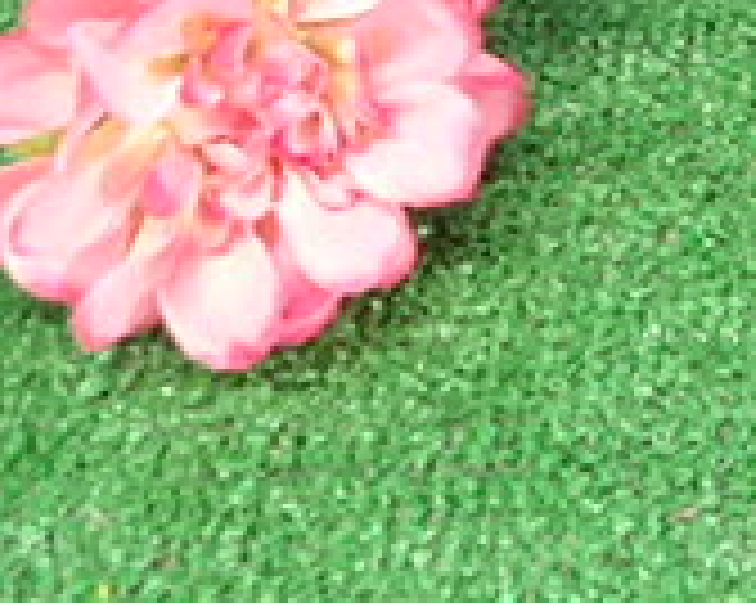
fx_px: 2078
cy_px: -153
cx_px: 1076
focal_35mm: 93
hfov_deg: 18.6
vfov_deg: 15.8
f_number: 2
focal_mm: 4.5
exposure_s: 1/40
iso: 400
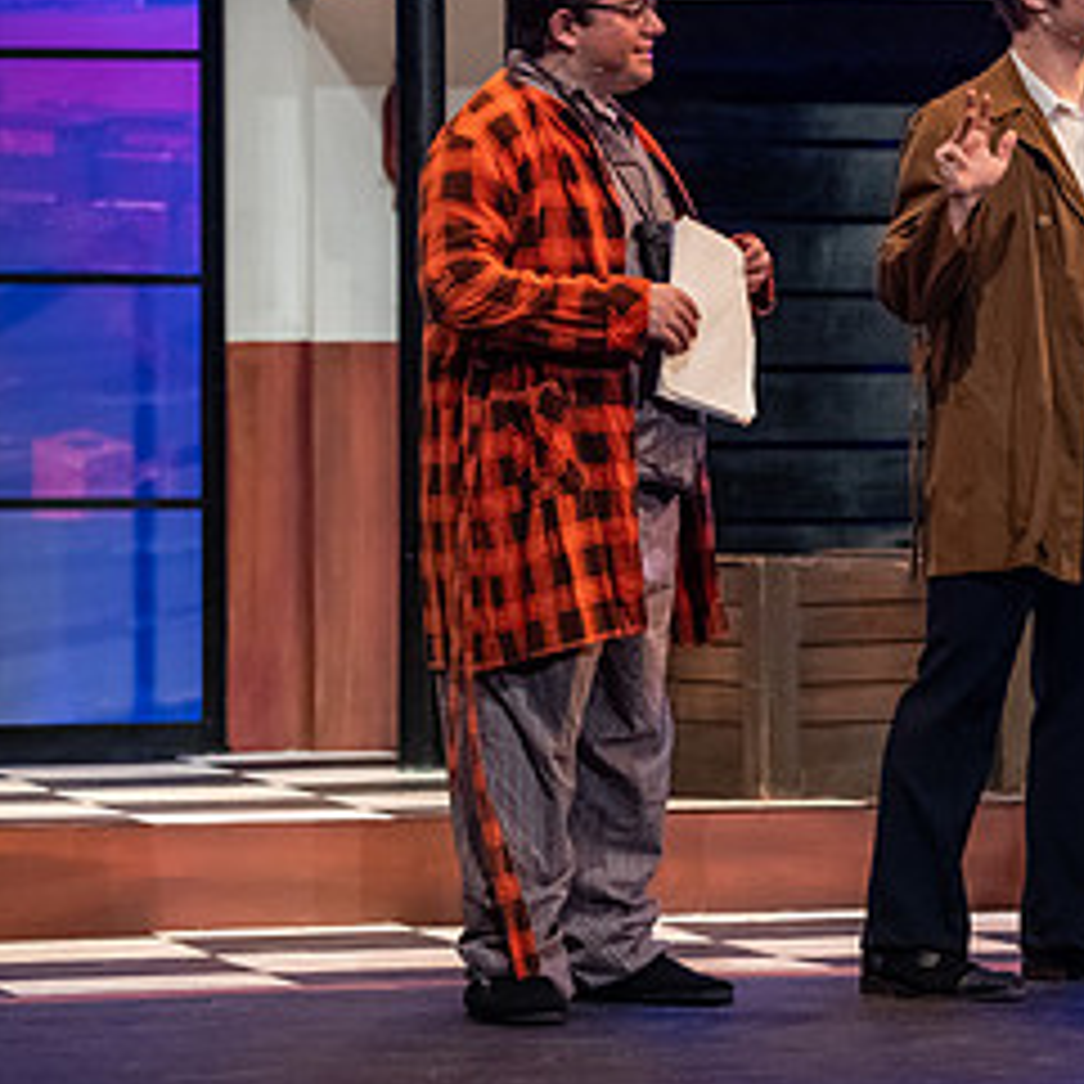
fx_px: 6873
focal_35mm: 194
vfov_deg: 9.0
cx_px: 1084
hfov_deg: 9.0
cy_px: 272
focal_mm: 95
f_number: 3.2
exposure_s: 1/200
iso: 3200
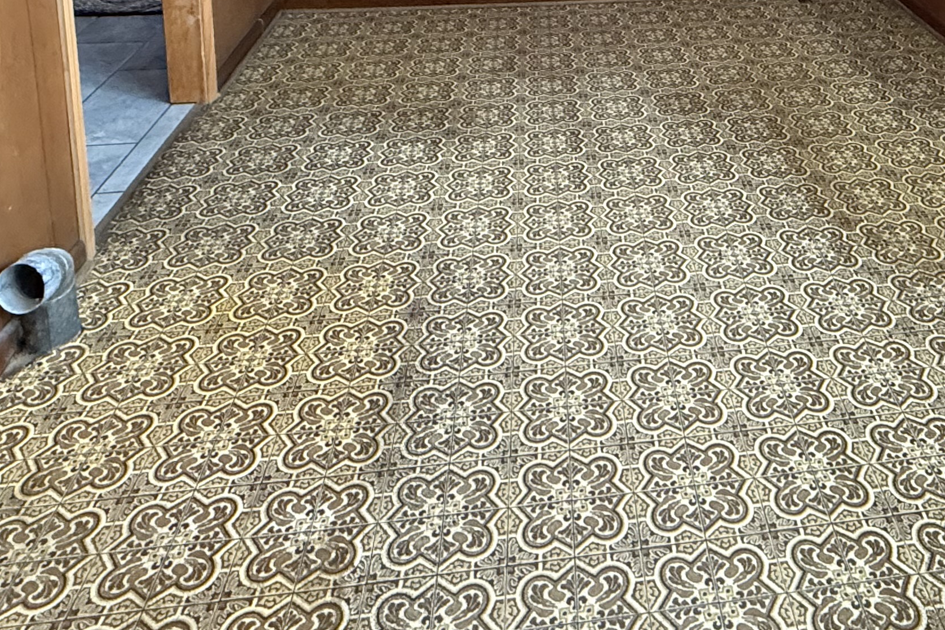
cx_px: 678
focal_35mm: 35
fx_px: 919
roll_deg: -2.4
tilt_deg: -7.5
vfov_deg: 31.5
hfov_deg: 52.6
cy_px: -130
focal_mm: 2.22
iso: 640
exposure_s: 1/60
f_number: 2.2
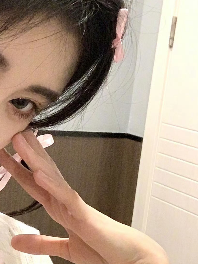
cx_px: -71
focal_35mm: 90
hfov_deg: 15.5
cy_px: 141
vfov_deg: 21.8
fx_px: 687
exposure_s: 1/30
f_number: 2.2
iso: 400
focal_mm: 2.87
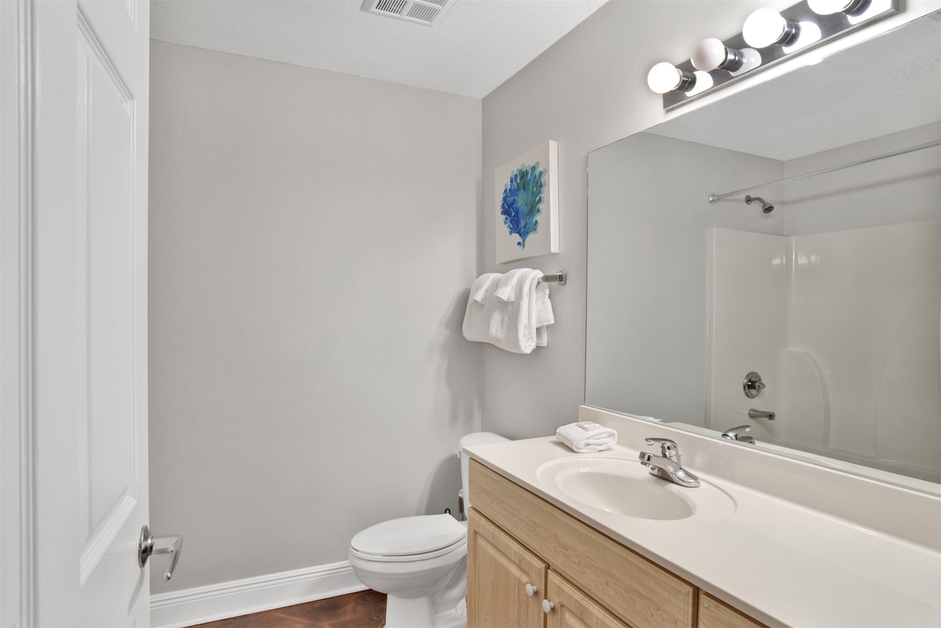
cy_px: 314
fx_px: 497
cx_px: 470
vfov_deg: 64.6
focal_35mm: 19
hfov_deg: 86.9
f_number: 11
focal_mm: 19
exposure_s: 1/2
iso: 200
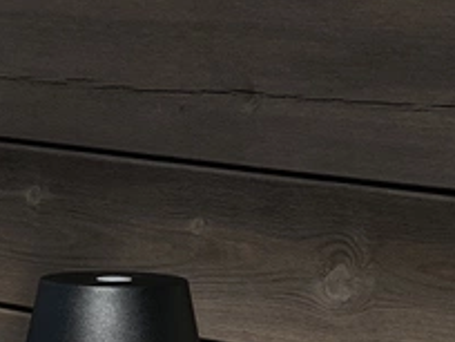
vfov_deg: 6.1
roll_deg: -0.9
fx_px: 3181
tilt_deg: -9.7
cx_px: 31
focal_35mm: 242
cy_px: 510
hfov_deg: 8.2
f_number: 2.8
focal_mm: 9
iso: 32
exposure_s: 1/896
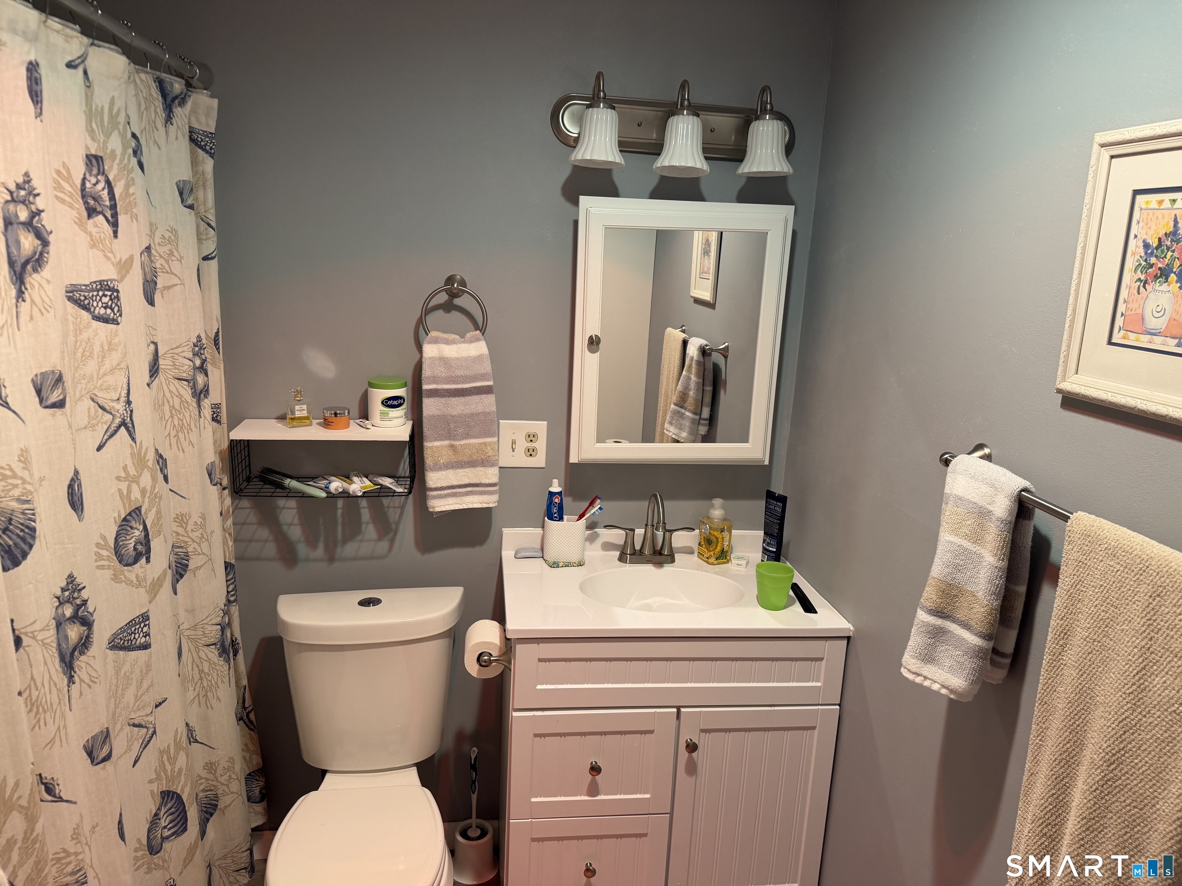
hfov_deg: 71.6
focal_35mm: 24
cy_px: 443
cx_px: 591
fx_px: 820
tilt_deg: -10.0
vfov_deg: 56.8
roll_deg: -2.8
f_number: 1.78
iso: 160
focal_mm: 6.76
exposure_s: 1/60
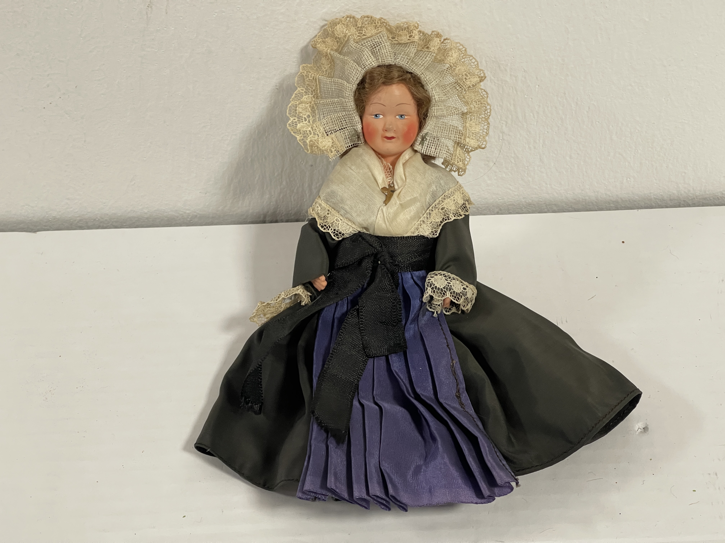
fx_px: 1340
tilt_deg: -40.7
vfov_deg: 22.9
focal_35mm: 64
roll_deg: +0.1
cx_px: 362
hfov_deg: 30.3
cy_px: 272
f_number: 2.2
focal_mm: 7.5
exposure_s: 1/50
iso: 200
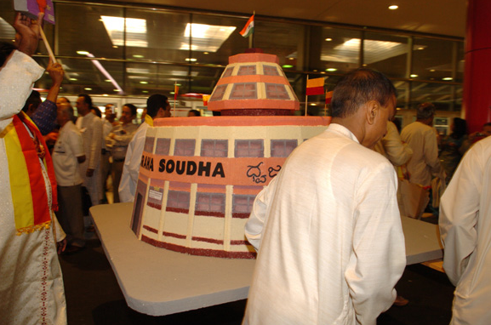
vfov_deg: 48.5
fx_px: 361
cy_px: 164
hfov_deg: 68.4
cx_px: 245
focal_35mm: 27
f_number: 4
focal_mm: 17
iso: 400
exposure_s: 1/30
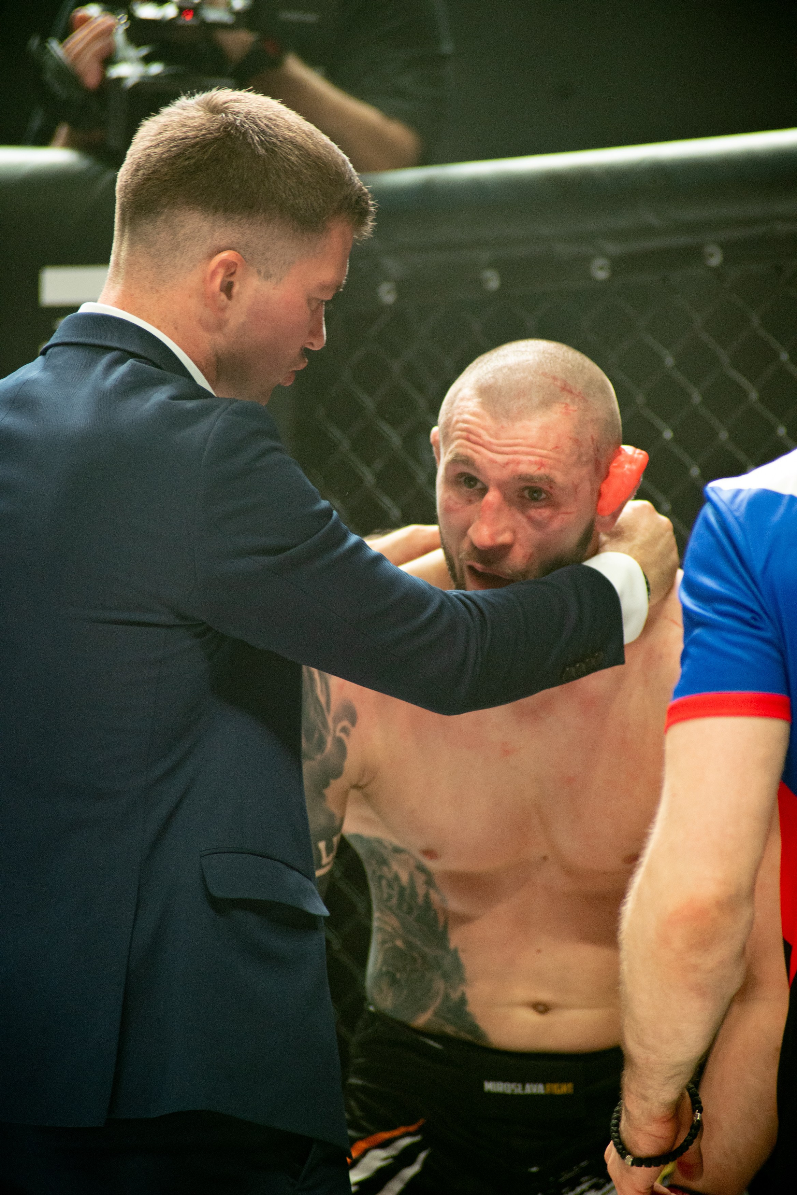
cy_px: 598
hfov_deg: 6.9
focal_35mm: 200
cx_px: 398
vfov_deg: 10.3
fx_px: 6636
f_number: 4
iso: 2000
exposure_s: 1/400
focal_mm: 200
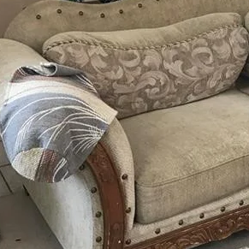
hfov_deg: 25.1
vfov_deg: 24.8
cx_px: 179
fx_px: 553
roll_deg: +1.4
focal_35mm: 68
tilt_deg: -14.0
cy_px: 42
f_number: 1.8
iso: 50
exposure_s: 1/15
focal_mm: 3.99
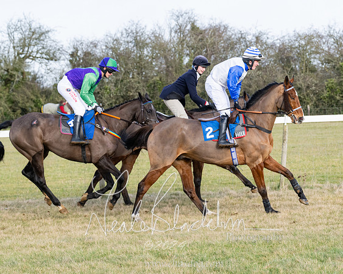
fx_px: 1606
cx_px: 245
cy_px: 163
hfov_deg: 12.2
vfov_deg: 9.8
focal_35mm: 158
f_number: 5
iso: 400
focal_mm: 79
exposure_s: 1/1000
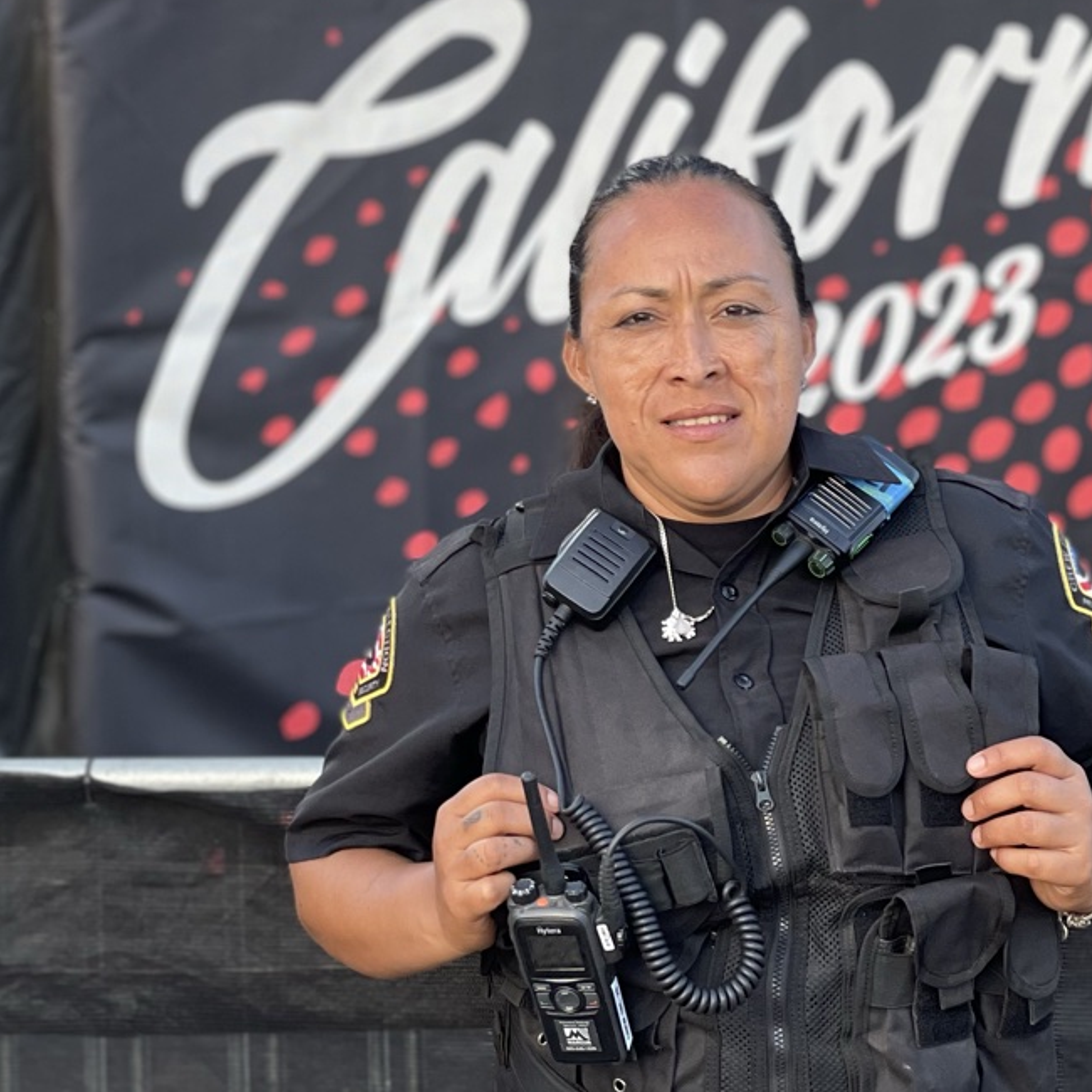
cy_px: -3
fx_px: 3533
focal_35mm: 99
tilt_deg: +2.7
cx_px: 391
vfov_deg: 17.2
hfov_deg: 17.5
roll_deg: +2.8
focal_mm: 6
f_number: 2
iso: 25
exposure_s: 1/122
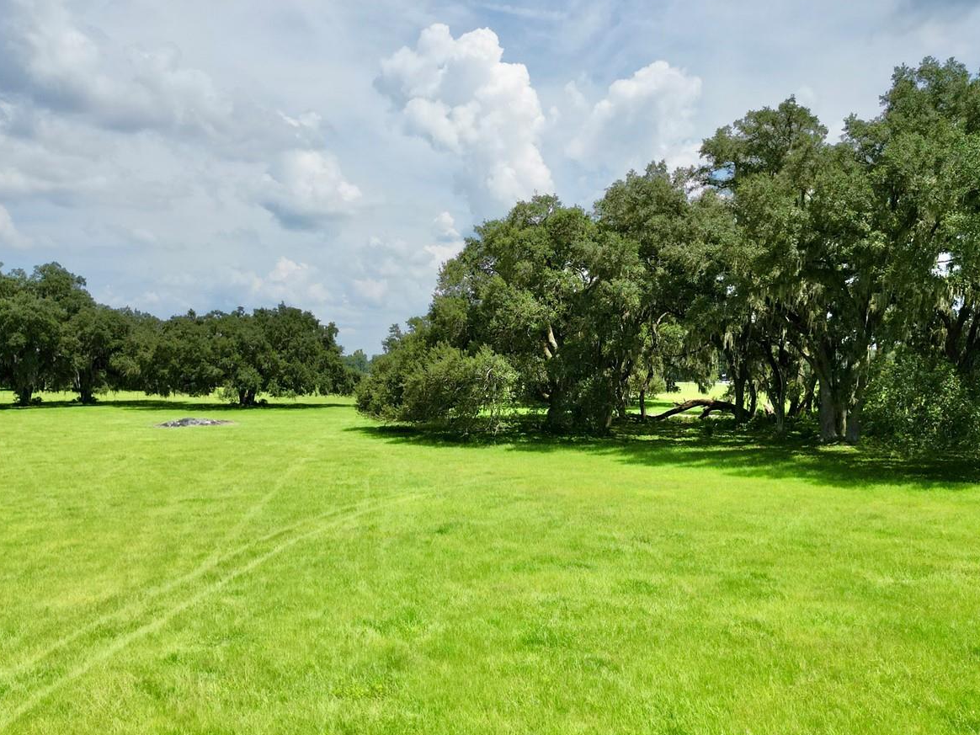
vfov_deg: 42.9
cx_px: 517
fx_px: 934
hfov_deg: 55.3
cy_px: 411
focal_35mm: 33
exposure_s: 1/4000
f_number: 1.7
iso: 110
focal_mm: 6.72
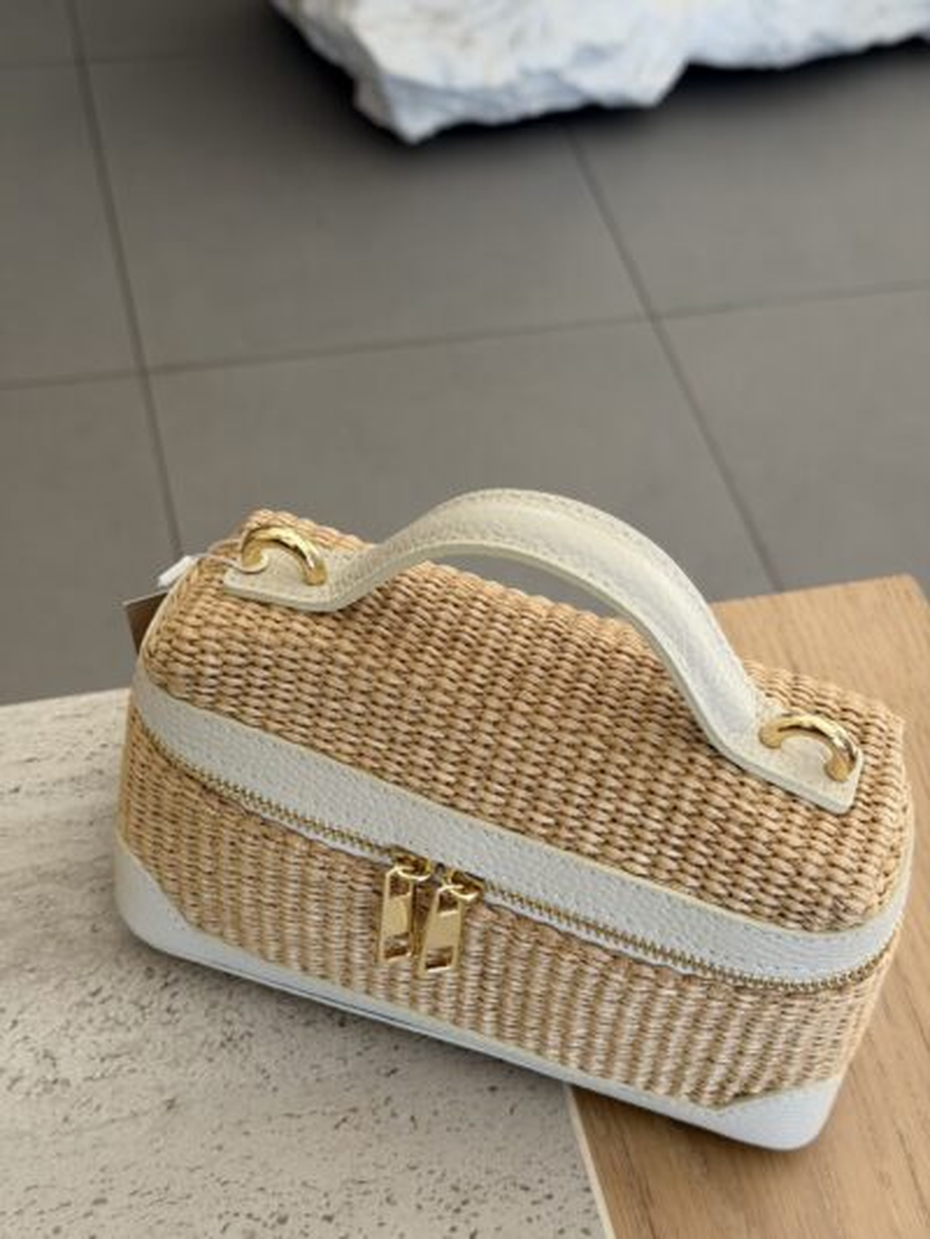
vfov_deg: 39.6
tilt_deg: -50.7
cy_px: 620
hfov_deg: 30.3
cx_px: 465
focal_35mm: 48
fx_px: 1719
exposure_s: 1/121
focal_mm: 6.76
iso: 64
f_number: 1.78
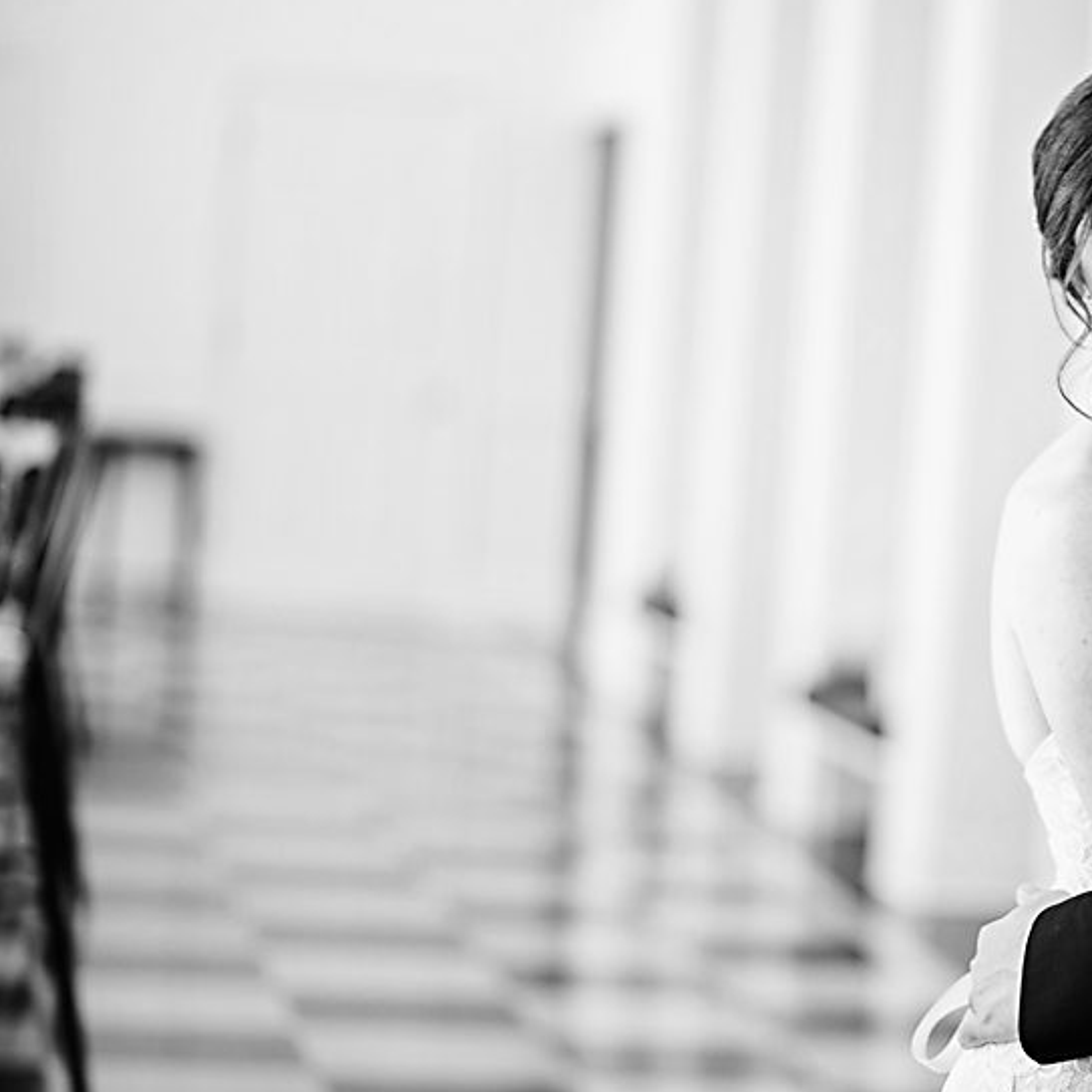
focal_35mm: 125
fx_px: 4461
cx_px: 895
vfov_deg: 14.0
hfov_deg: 13.9
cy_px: 492
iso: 500
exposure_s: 1/60
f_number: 1.8
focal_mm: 85
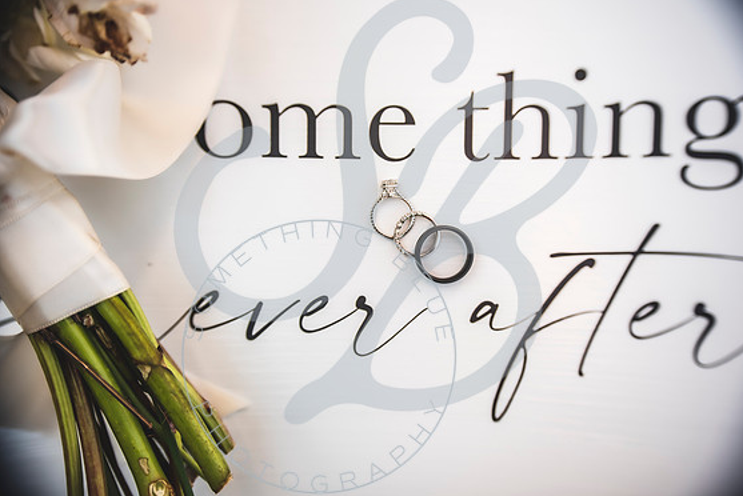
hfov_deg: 71.5
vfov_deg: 51.3
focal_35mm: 25
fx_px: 516
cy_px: 245
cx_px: 386
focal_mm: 24
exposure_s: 1/400
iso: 100
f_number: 2.8
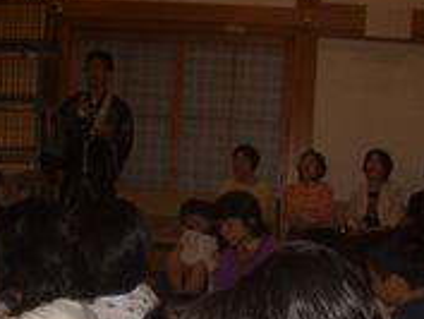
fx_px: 968
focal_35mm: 79
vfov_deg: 18.3
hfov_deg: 24.7
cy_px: 305
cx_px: 235
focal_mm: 5.8
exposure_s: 1/60
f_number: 2.6
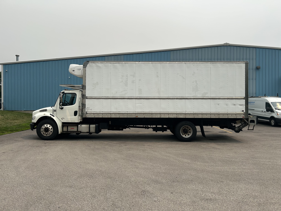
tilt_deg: +0.2
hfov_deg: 67.3
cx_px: 140
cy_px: 106
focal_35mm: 26
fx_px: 211
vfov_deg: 53.1
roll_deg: +0.7
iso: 50
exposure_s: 1/5587
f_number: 1.5
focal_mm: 5.7
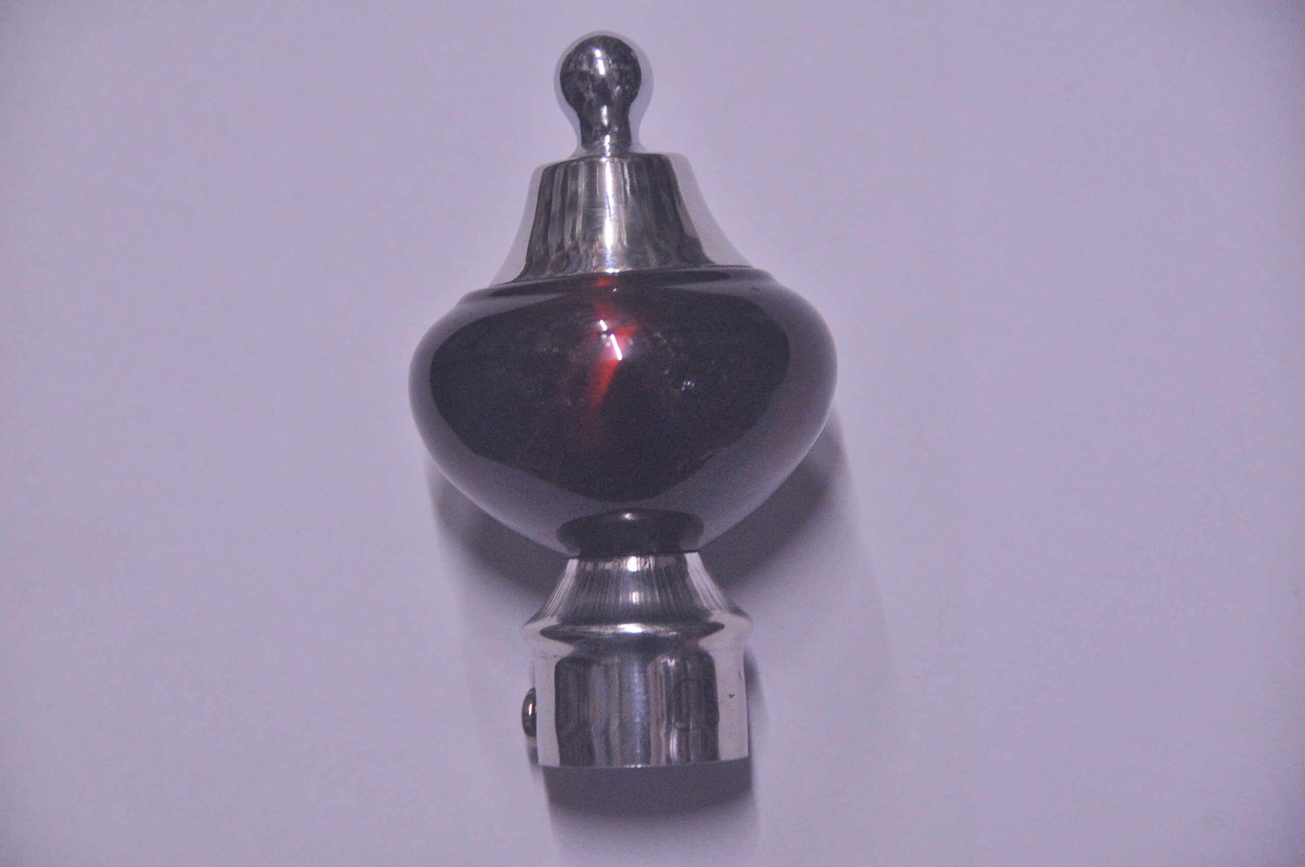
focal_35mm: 180
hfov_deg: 11.4
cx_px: 652
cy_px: 434
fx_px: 6517
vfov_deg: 7.6
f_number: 5.3
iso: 1400
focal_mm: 120
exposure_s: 1/60
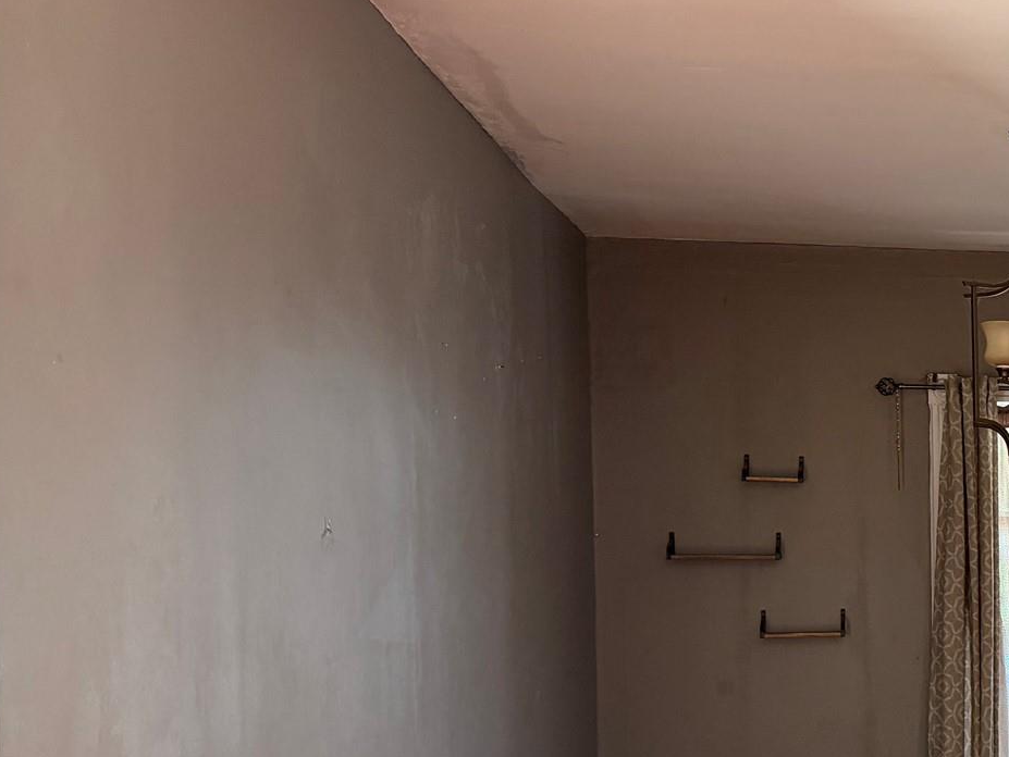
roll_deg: +0.9
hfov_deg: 32.1
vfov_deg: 27.0
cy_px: 604
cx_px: 1102
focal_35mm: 53
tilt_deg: -3.3
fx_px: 1545
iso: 320
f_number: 1.78
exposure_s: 1/60
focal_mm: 6.76
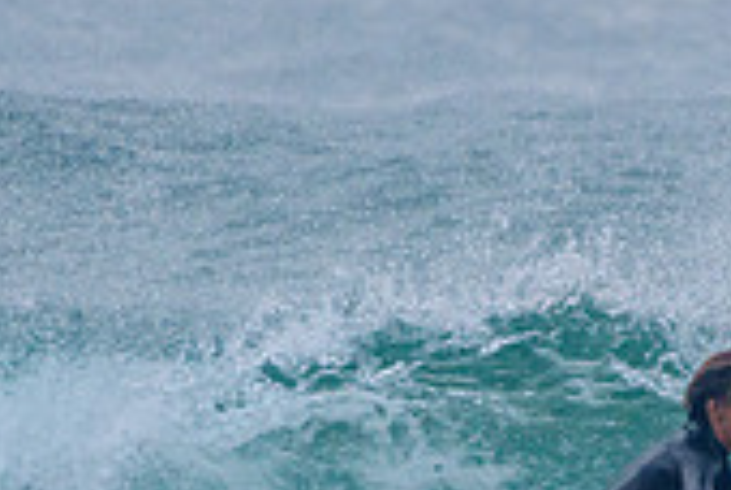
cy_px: 799
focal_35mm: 2089
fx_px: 42492
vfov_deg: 0.7
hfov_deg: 1.0
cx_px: 852
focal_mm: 500
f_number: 5.6
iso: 720
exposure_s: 1/1600
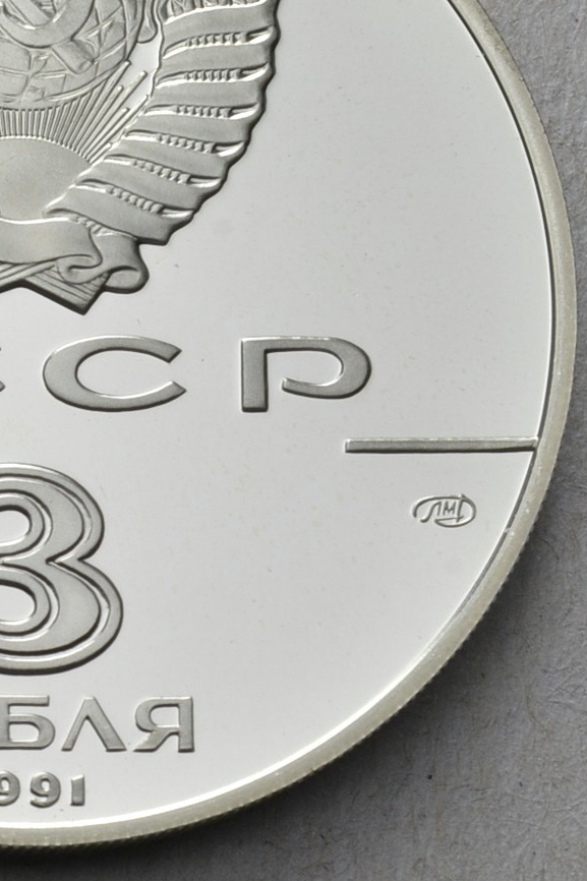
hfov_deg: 6.3
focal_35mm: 213
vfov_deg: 9.7
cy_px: 333
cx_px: -604
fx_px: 5211
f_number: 14
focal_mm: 50
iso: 400
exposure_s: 1/250
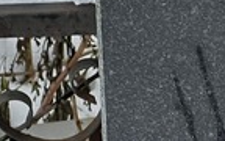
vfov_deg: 2.9
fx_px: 2778
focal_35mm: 453
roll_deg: +4.9
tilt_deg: -29.1
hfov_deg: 4.6
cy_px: 296
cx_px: 486
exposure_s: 1/99
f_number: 2.8
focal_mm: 9
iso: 125
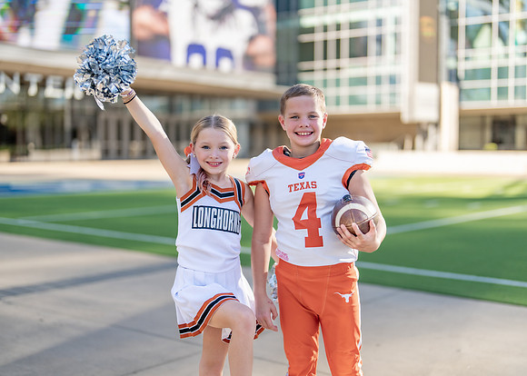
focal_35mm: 53
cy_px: 188
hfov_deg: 37.0
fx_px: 788
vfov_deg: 26.8
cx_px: 264
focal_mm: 50
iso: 100
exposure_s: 1/3200
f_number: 1.2
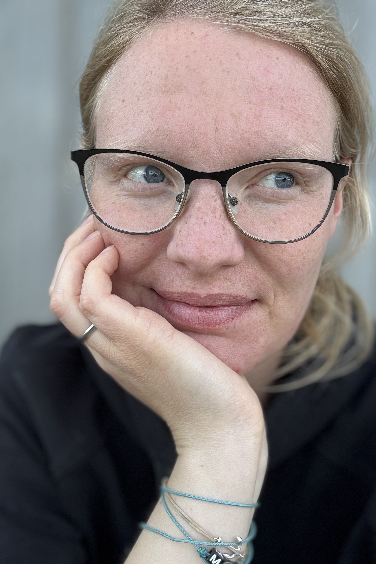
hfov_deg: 37.8
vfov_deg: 54.4
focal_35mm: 35
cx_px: 198
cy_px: 280
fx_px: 548
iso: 25
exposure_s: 1/121
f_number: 1.9
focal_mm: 2.69
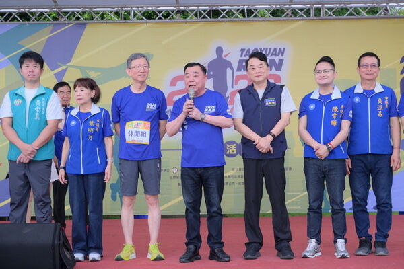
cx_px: 202
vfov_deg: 24.2
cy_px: 134
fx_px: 628
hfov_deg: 35.6
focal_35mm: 56
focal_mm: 56
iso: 1250
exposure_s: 1/250
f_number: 5.6
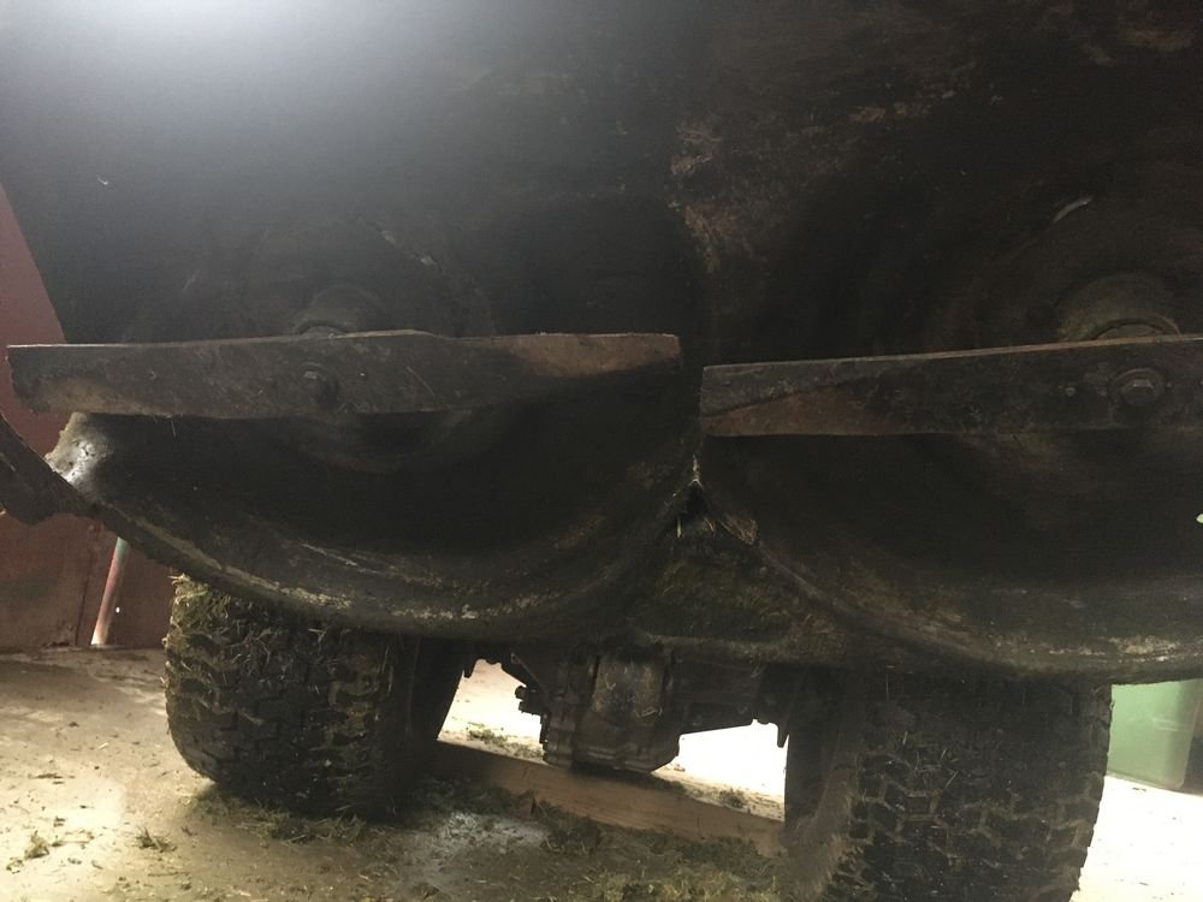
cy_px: 451
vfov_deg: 48.2
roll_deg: -11.3
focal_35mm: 29
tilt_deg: +4.9
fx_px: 1008
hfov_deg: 61.7
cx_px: 602
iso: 500
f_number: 2.2
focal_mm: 4.15
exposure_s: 1/17
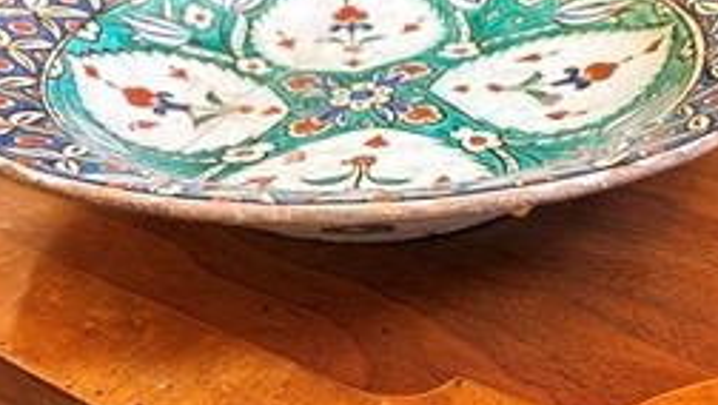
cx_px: 353
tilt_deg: -26.3
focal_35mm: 45
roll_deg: +5.3
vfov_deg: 26.4
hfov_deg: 45.5
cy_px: 137
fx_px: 857
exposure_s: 1/50
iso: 200
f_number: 1.6
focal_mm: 5.96
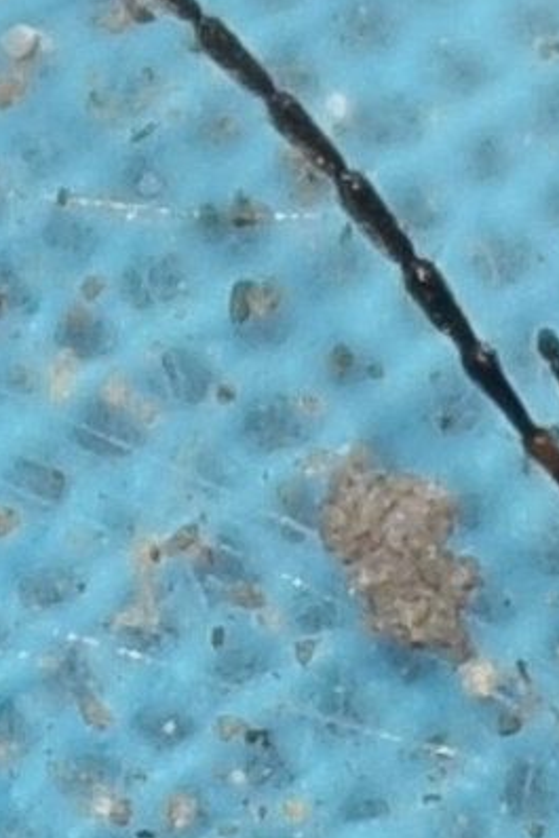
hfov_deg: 3.6
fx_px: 8894
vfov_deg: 5.4
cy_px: 186
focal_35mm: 382
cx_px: 656
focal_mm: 105
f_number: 8
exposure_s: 1/60
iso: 100
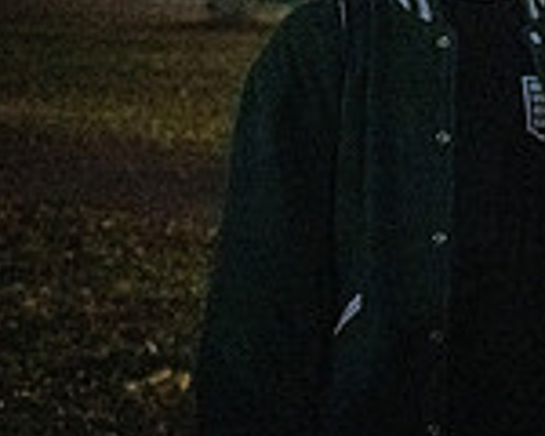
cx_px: 985
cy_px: 223
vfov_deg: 17.7
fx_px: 1403
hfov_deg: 17.7
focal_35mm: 87
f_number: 2.8
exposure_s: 1/60
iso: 20000
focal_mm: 24
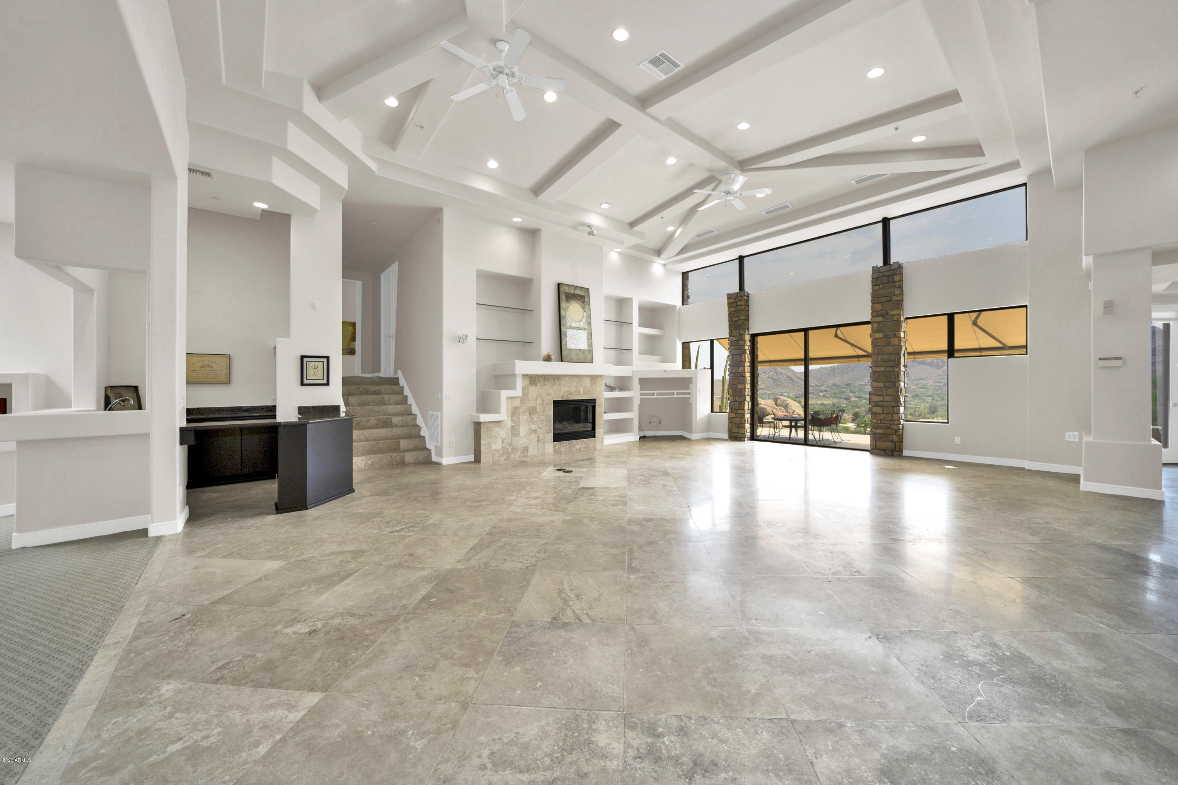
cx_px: 589
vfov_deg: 90.0
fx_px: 393
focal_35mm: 12
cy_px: 392
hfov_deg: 112.6
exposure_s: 1/160
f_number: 4
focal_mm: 12
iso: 320
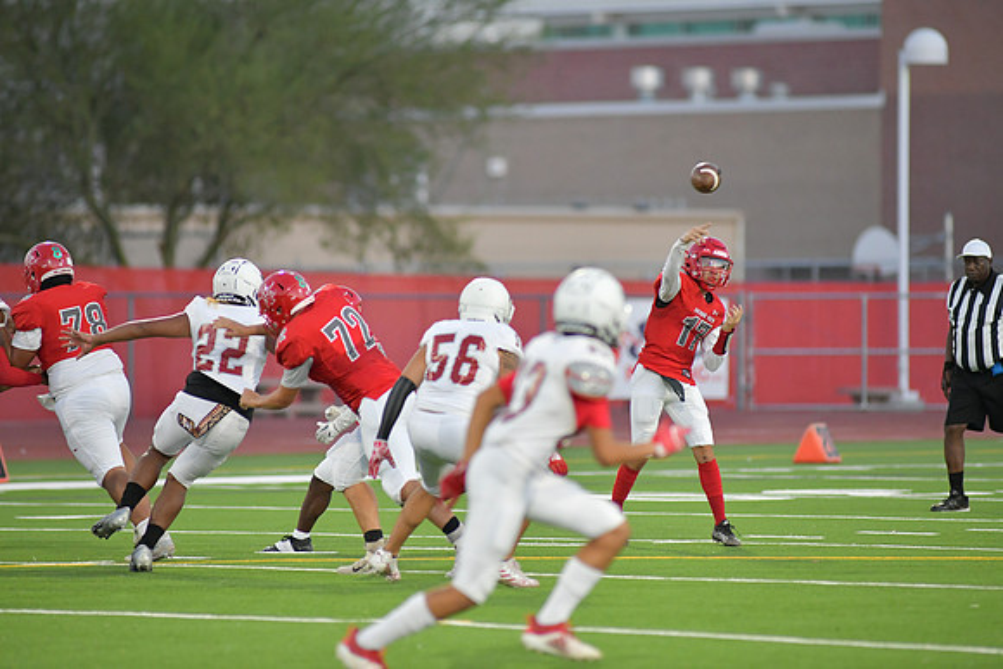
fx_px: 8360
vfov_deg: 4.6
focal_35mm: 300
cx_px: 502
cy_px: 334
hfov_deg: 6.9
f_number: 3.5
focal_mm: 300
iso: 3200
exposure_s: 1/1250
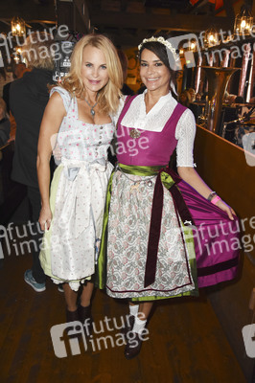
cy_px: 192
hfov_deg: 41.6
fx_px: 335
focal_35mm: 32
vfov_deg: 59.5
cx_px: 128
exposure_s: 1/160
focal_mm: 21
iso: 1600
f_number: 3.8
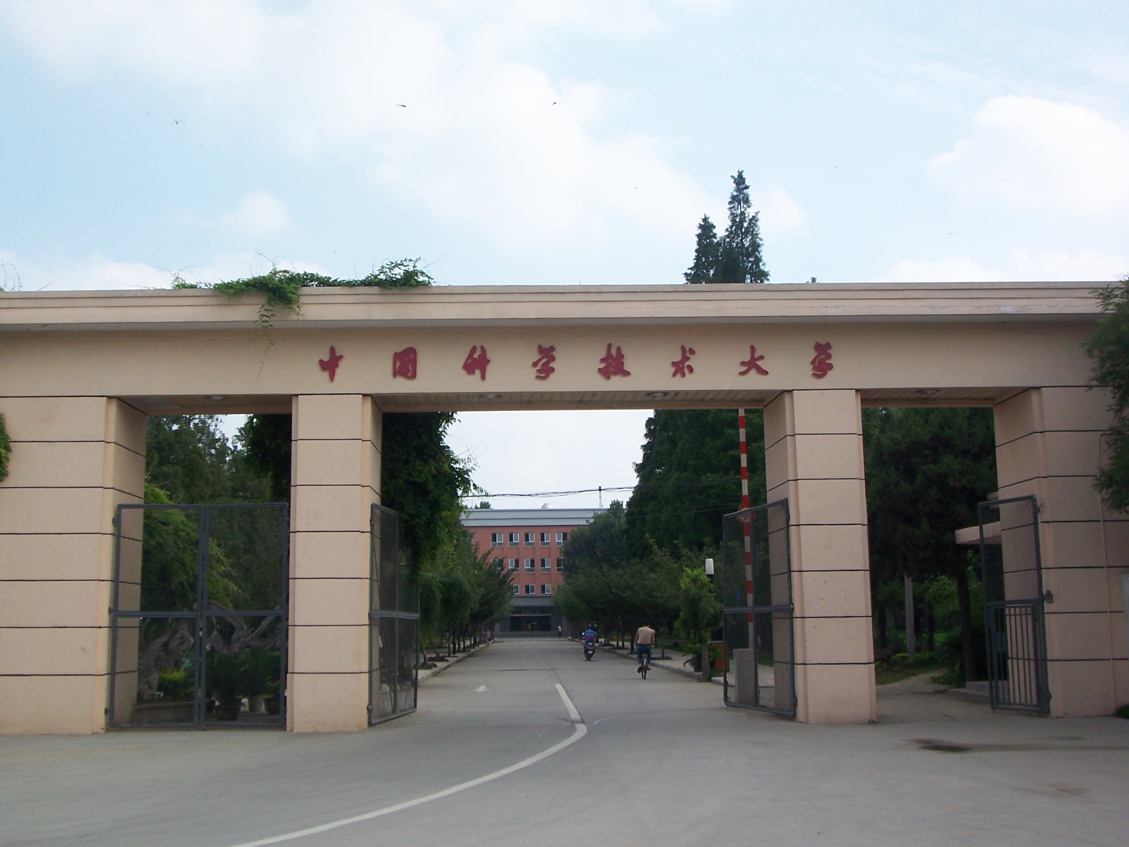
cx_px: 564
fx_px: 1272
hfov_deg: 47.9
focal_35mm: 39
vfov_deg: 36.8
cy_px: 424
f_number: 3.9
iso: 64
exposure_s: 1/500
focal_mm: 6.4
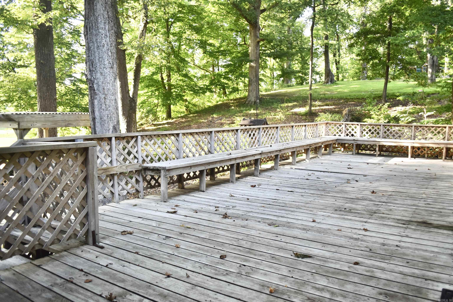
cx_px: 226
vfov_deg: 47.9
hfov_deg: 67.4
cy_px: 151
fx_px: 340
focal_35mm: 27
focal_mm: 18
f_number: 4
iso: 400
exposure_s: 1/60
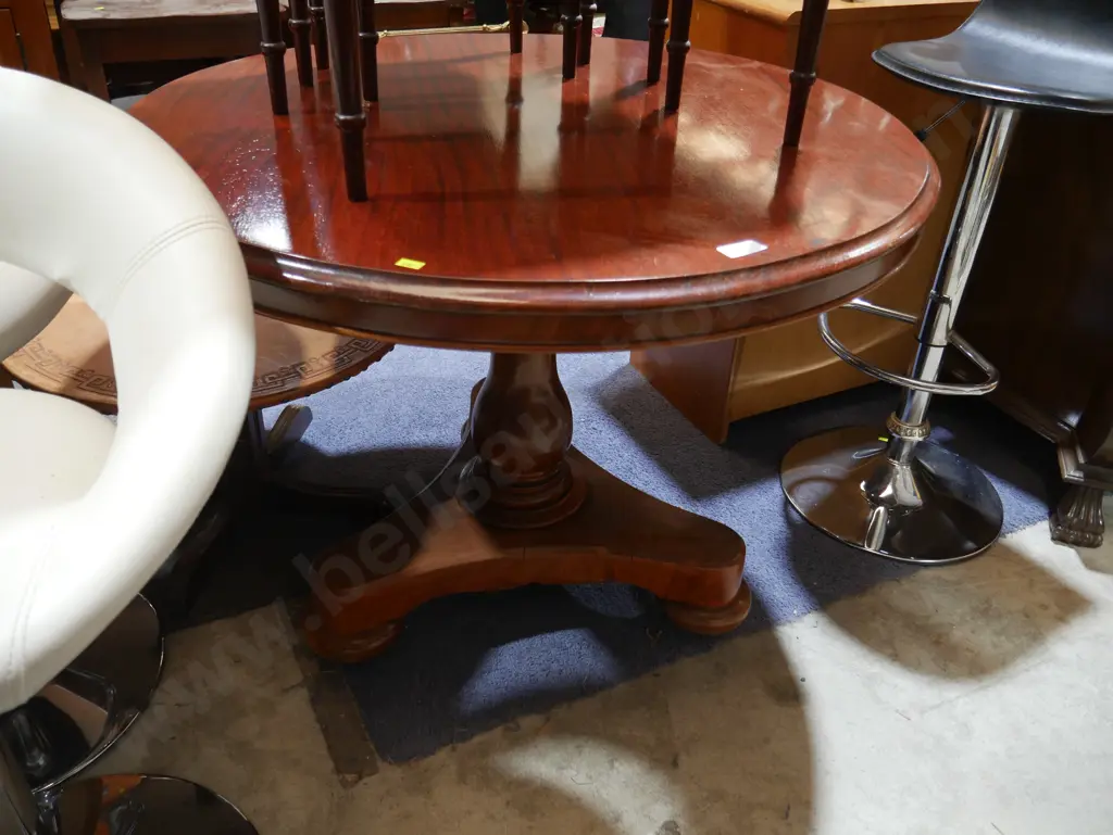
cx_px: 556
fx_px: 901
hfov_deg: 63.4
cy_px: 418
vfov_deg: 49.8
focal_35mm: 28
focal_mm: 14
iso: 640
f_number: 3.5
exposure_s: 1/60
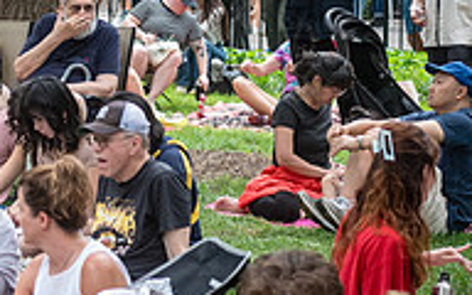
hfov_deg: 8.4
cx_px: -15
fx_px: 3177
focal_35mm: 247
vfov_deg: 5.3
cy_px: -60
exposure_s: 1/320
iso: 2000
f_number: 5
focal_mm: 80
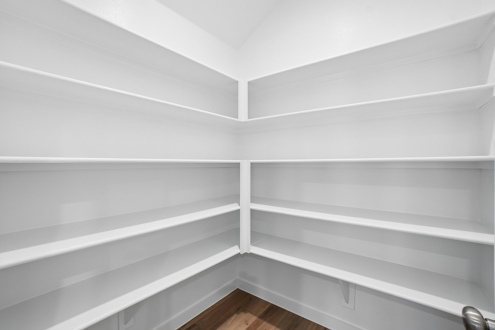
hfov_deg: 100.4
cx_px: 248
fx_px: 206
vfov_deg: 77.3
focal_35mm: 15
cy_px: 165
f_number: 8
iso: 400
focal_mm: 10
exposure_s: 1/10
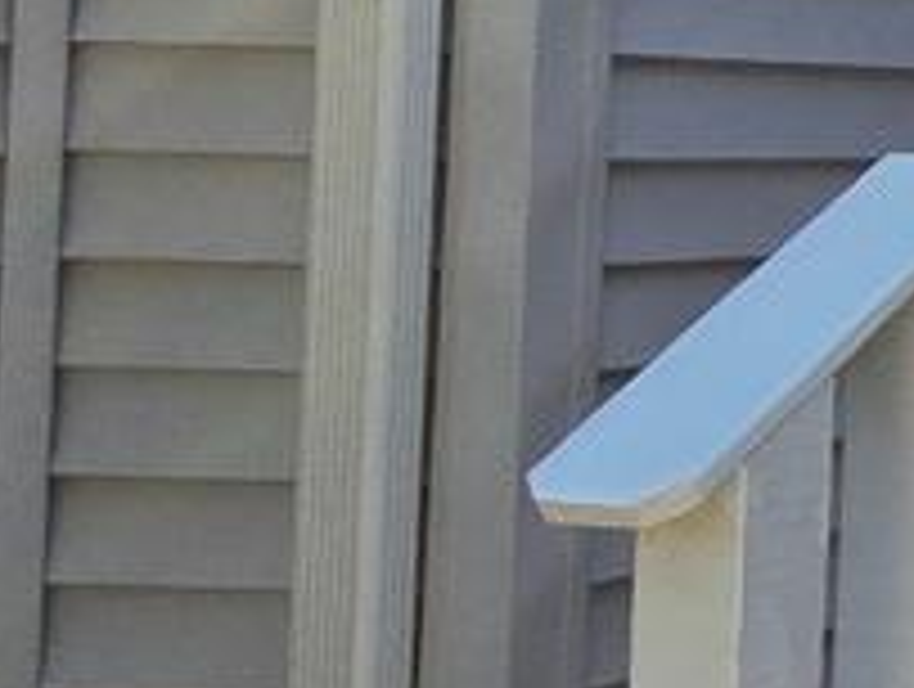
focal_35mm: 92
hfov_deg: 11.2
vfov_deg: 15.9
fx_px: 2433
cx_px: 2801
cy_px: 72
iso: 50
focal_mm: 2.2
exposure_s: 1/805
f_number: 2.2
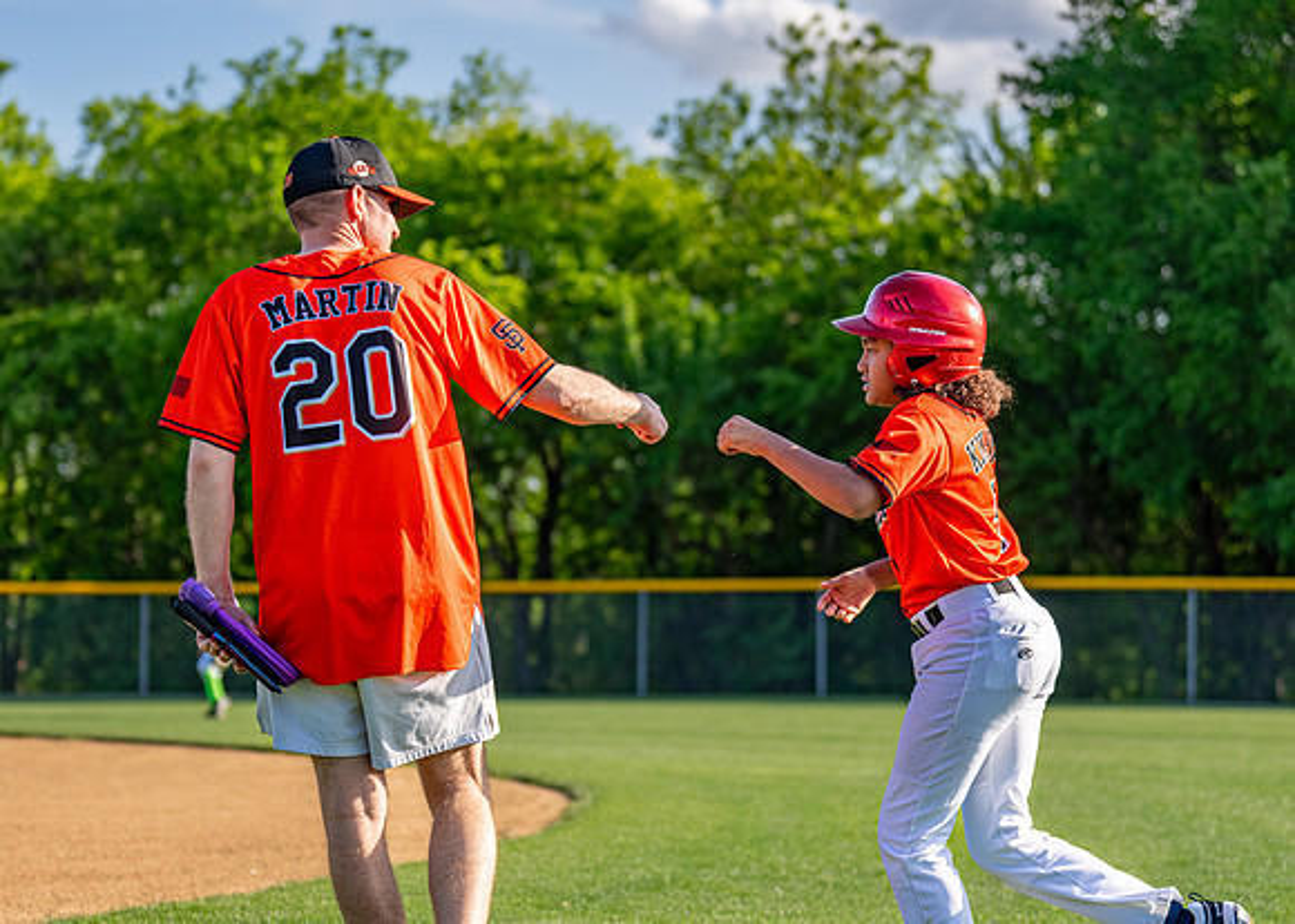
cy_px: 505
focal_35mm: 100
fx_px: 3692
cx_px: 547
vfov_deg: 14.3
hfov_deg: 19.9
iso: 100
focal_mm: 70
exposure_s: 1/1250
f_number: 2.8
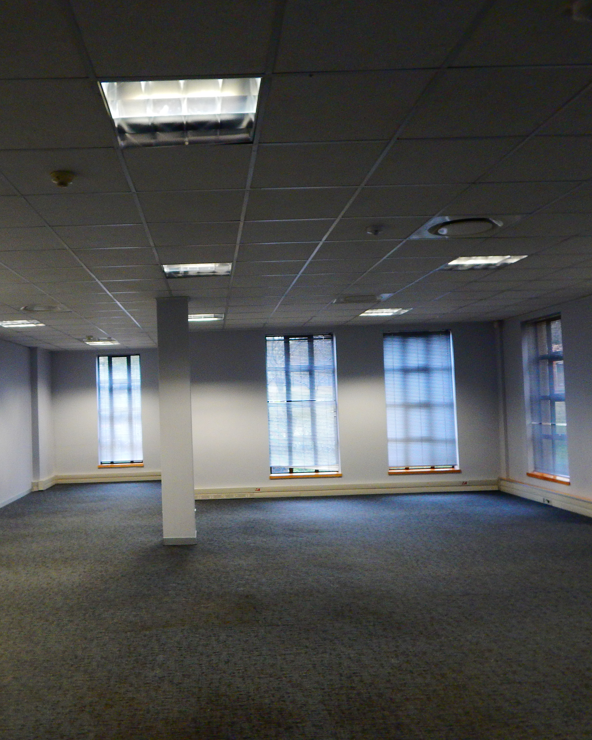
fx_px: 635
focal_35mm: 29
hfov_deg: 49.3
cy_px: 374
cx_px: 206
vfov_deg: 60.4
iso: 280
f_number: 3
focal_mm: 4
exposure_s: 1/30
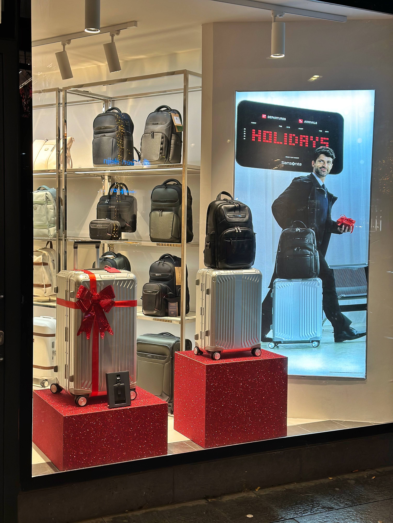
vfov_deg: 39.7
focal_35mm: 48
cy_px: 262
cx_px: 196
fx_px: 727
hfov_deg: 30.3
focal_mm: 6.86
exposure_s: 1/54
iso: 64
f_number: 1.78
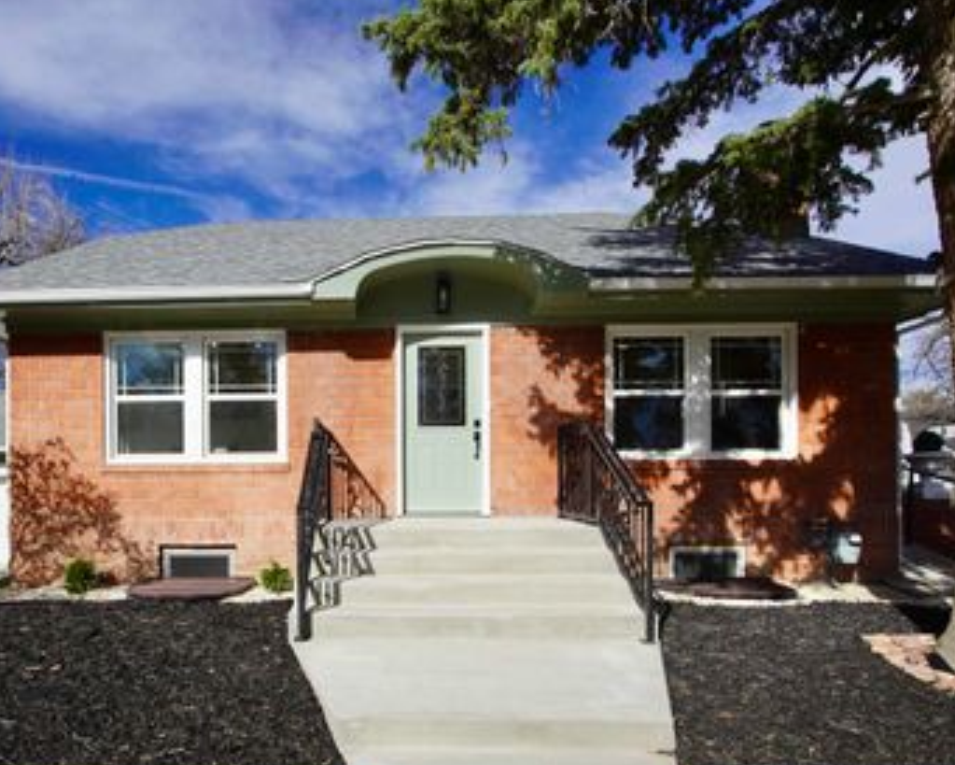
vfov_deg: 62.6
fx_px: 622
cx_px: 361
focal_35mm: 22
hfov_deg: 73.8
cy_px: 461
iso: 100
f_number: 10
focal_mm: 11
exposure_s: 1/250
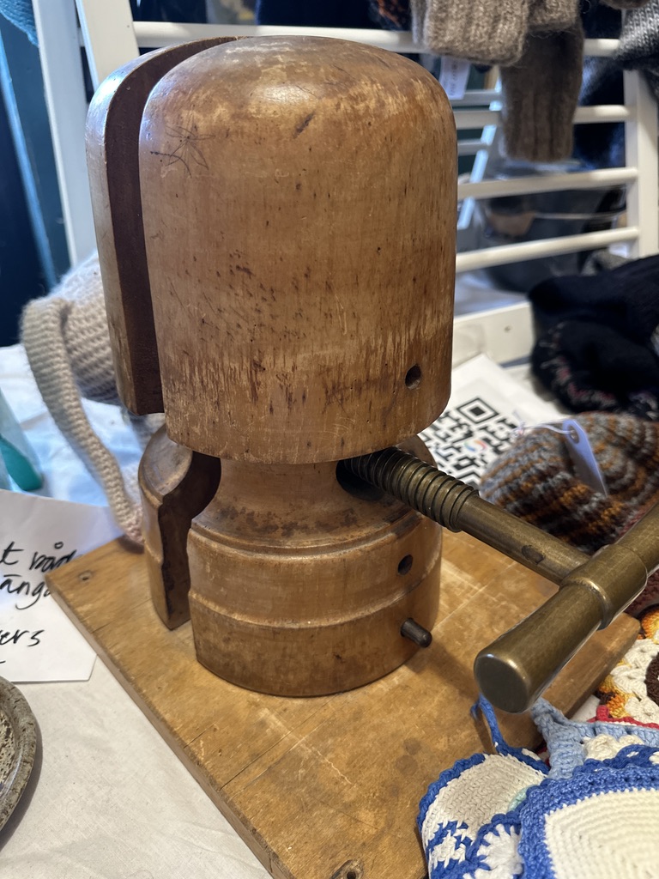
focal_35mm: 24
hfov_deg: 56.8
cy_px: 440
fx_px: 609
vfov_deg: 71.6
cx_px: 330
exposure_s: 1/60
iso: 250
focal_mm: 6.86
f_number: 1.78
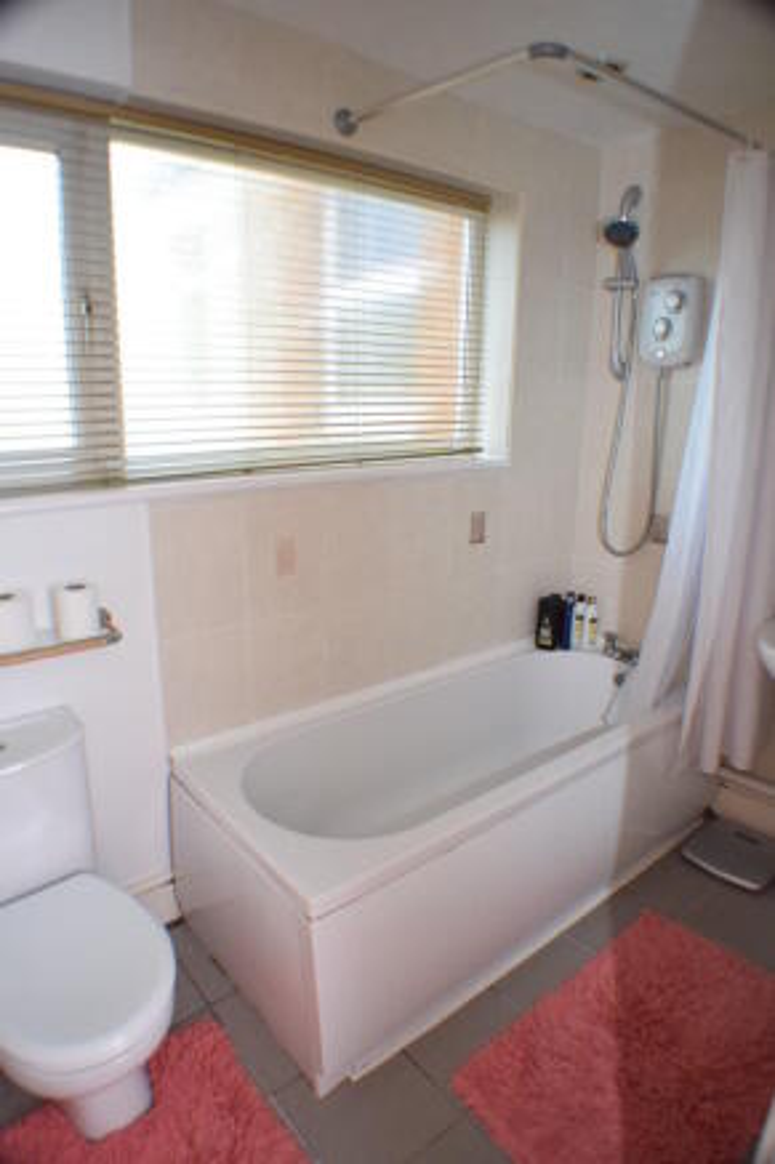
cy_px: 582
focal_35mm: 27
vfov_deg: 67.4
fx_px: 872
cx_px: 388
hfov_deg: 47.9
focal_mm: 18
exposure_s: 1/60
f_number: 4
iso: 400
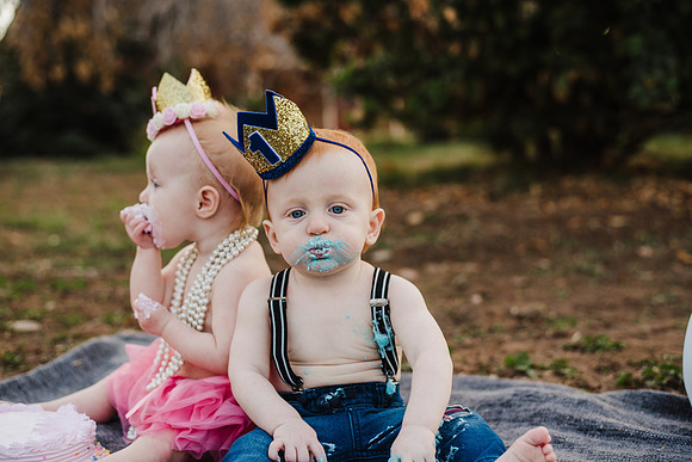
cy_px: 231
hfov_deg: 39.6
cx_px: 346
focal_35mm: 50
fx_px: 961
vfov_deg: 27.0
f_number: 2.8
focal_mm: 50
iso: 400
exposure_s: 1/500
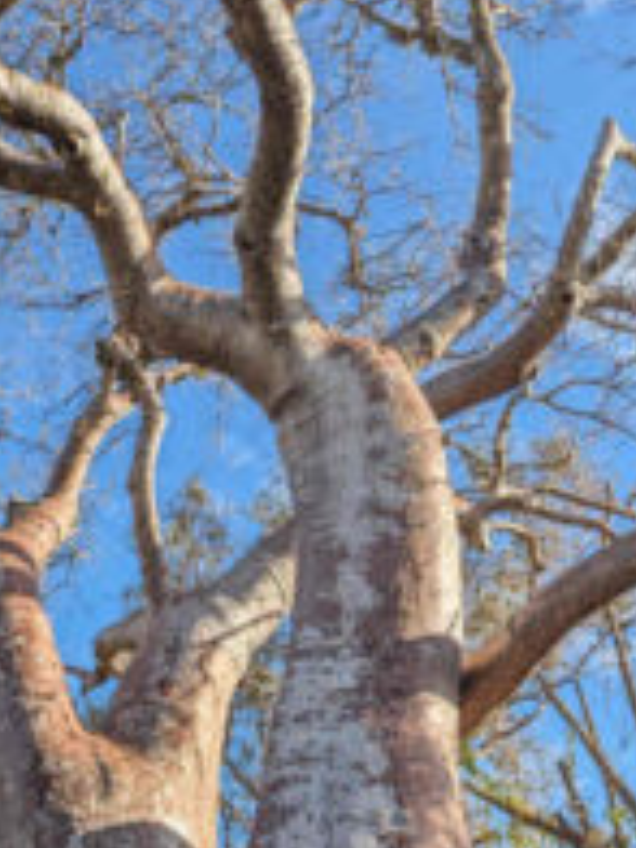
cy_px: 800
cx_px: 262
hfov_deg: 29.6
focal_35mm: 49
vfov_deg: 36.0
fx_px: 1200
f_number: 1.85
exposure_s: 1/1244
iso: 46
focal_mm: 6.81
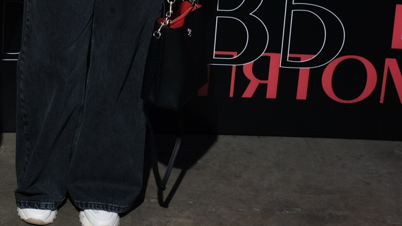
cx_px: 55
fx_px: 853
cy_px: -123
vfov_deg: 14.0
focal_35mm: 80
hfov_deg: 25.8
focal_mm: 17.6
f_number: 4
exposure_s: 1/125
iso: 400
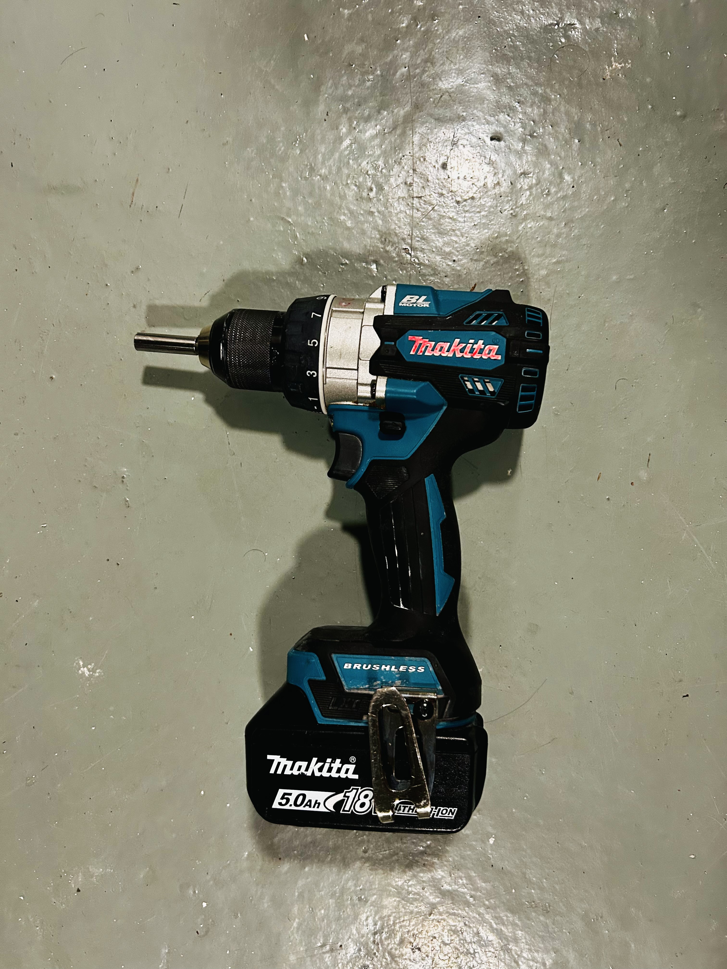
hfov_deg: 53.1
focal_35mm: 26
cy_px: 484
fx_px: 728
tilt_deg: -87.0
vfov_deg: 67.3
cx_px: 364
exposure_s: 1/60
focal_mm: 5.7
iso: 320
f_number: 1.5
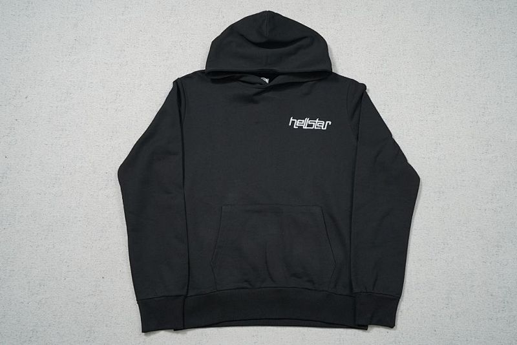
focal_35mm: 35
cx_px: 258
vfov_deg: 37.9
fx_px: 503
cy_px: 172
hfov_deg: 54.4
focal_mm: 35
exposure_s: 1/100
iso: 1600
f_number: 10
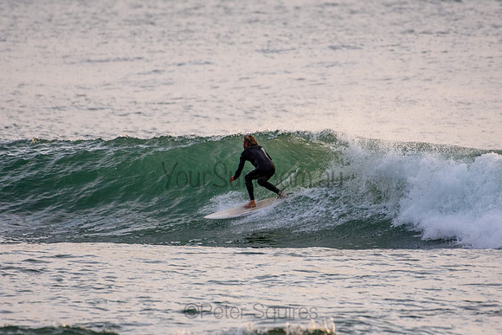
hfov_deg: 2.7
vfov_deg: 1.8
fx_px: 10460
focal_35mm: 750
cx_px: 251
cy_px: 168
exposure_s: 1/2000
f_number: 5.6
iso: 1250
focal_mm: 500
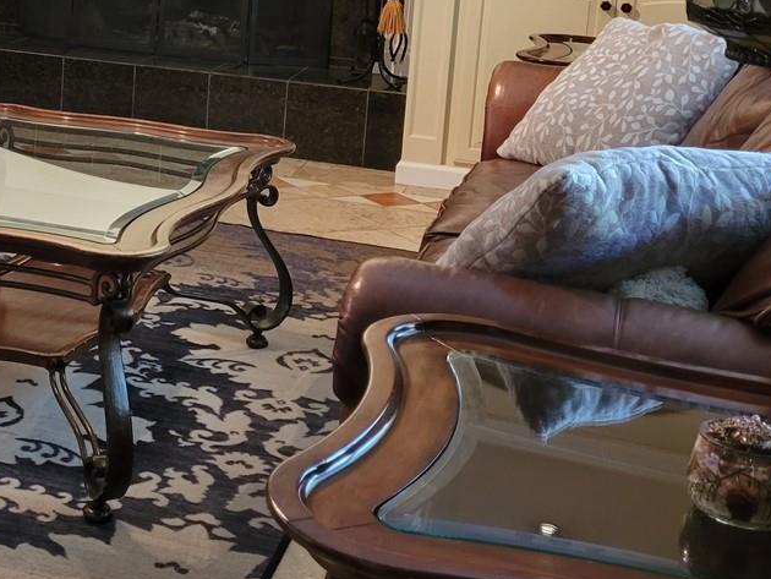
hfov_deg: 28.2
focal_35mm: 66
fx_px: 1471
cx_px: 64
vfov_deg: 21.7
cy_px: 45
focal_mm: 5.4
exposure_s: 1/40
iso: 250
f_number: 1.8
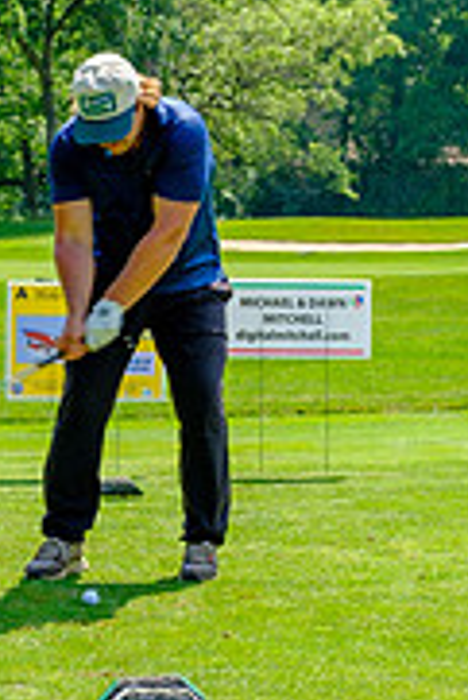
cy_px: 309
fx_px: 3094
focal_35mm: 159
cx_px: 174
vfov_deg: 12.9
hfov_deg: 8.6
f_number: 5.6
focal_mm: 42.5
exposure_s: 1/320
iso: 200
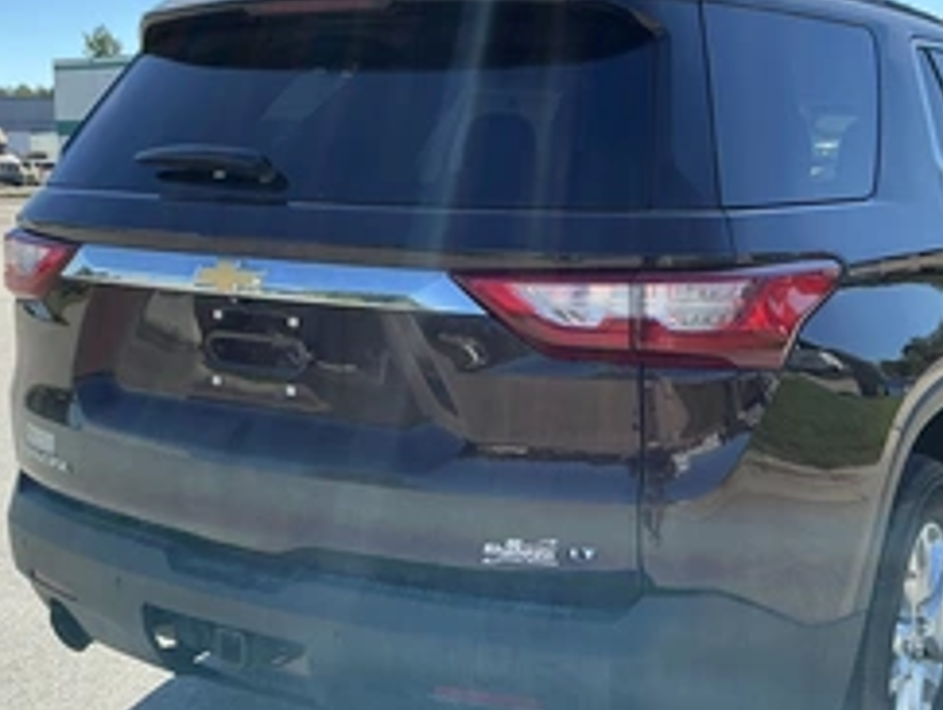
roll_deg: -0.1
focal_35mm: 46
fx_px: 1255
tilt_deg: -7.7
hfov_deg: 41.1
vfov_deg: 31.6
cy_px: 392
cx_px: 551
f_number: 1.8
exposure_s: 1/944
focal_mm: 3
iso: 25
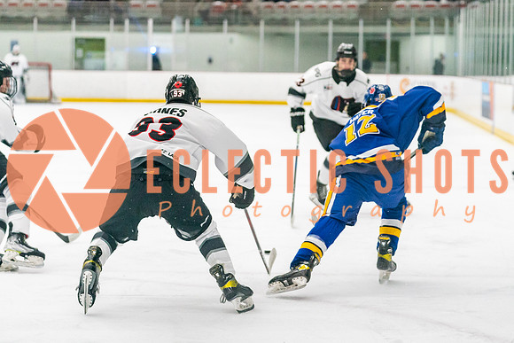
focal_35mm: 124
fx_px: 1767
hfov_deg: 16.5
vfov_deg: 11.1
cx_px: 261
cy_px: 145
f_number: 2.8
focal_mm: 78
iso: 3200
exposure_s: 1/1250
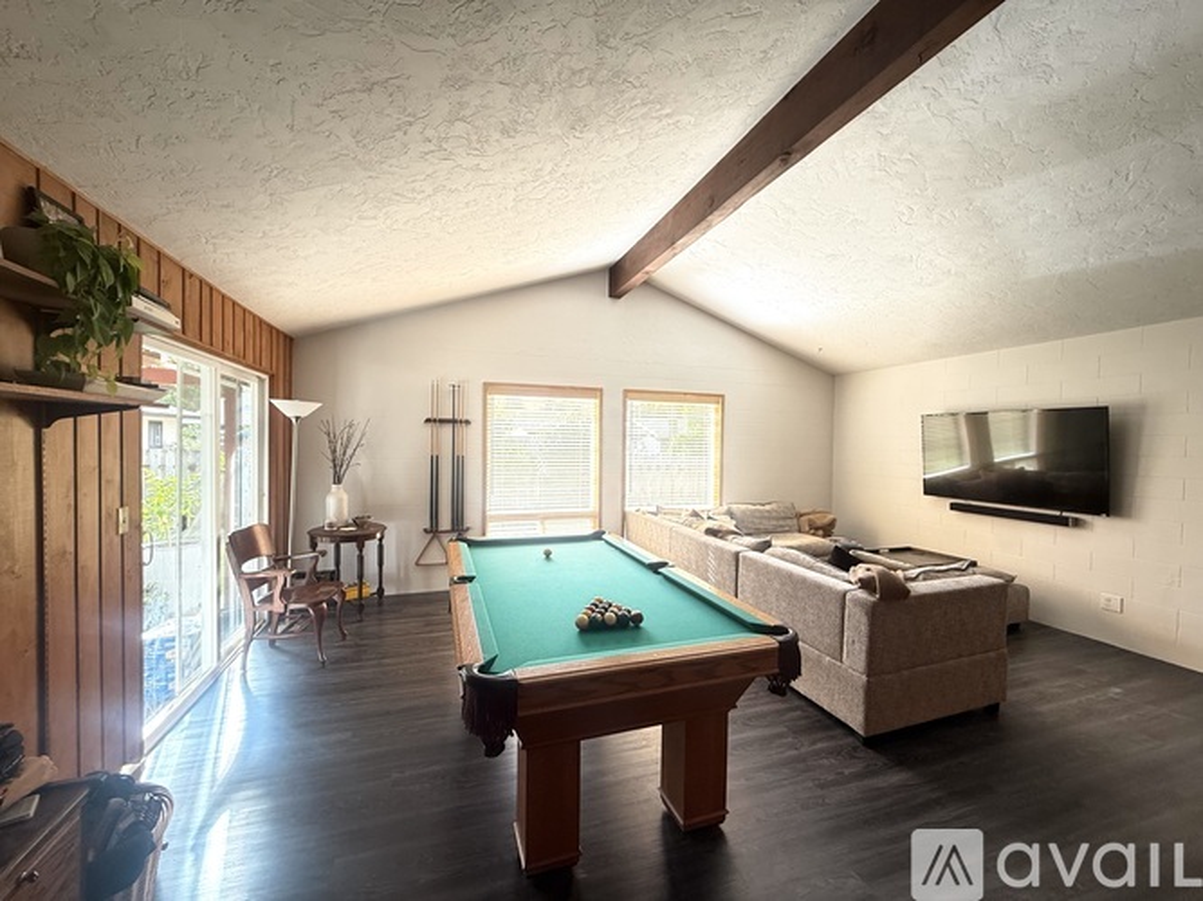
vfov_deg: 85.7
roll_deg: -1.1
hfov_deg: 102.1
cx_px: 602
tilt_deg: -1.0
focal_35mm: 14
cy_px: 450
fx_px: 486
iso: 200
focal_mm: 2.22
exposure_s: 1/99
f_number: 2.2
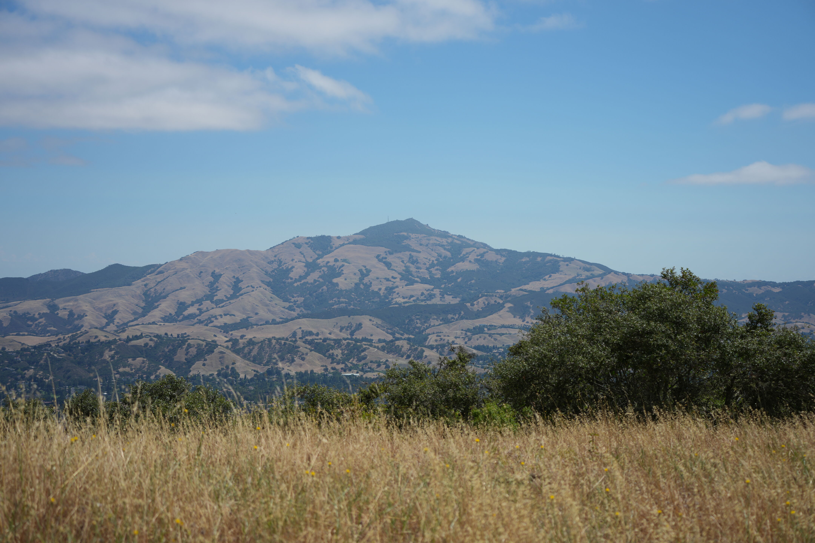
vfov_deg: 20.9
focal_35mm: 65
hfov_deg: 31.0
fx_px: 1471
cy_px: 272
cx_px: 408
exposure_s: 1/1250
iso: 125
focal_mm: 65
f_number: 5
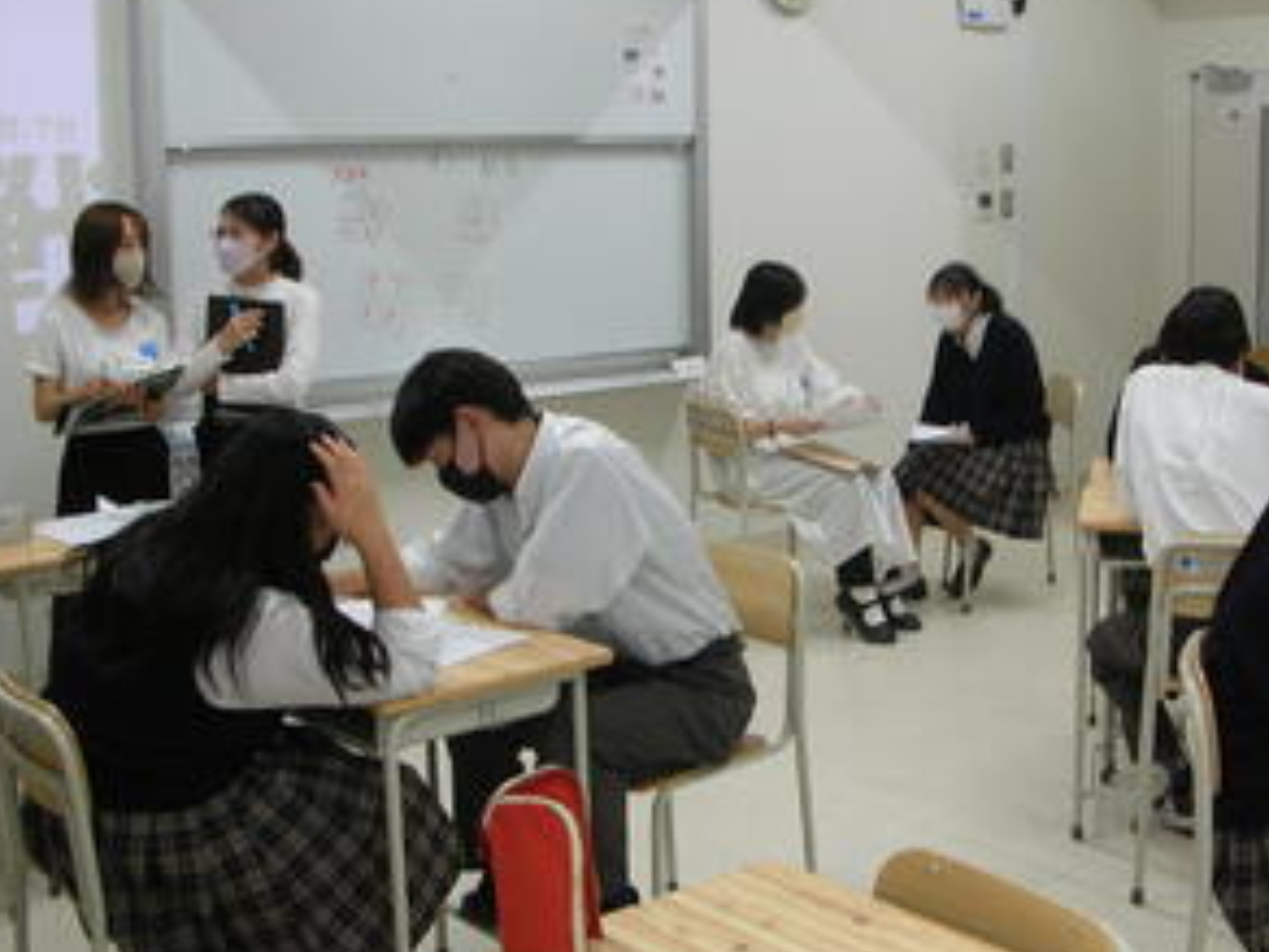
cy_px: 483
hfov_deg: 39.3
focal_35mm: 48
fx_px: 1760
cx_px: 817
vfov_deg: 30.3
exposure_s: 1/15.6
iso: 50
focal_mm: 5.8
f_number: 2.8
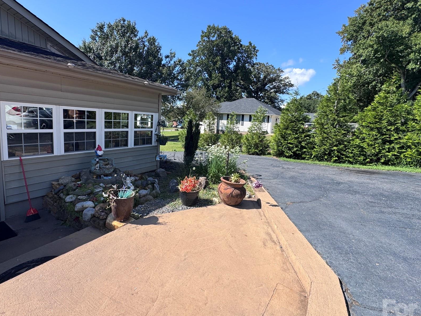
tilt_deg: -7.9
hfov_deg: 87.6
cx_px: 196
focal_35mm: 18
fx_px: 219
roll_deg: -3.4
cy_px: 148
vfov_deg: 71.5
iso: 50
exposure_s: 1/968
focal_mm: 2.22
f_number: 2.2
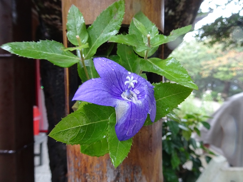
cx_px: 122
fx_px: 168
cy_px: 91
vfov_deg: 56.8
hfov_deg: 71.6
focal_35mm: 24
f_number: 3.5
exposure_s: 1/30
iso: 320
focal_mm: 4.1
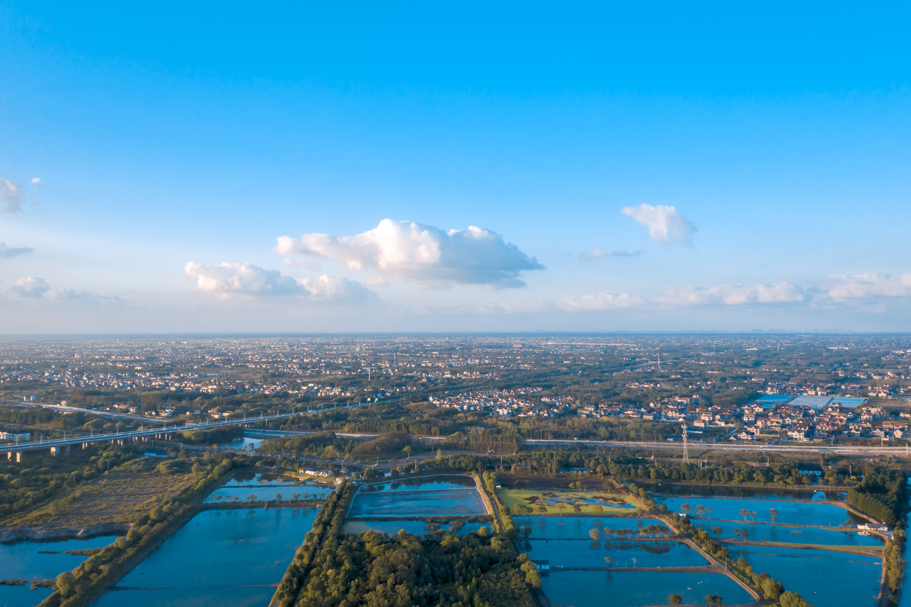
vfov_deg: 46.4
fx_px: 708
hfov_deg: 65.5
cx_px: 456
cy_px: 304
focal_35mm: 28
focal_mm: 10.26
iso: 100
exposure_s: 1/200
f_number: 7.1
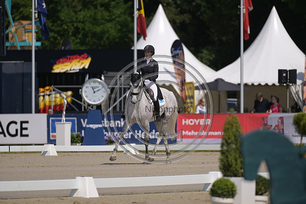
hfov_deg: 5.2
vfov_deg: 3.4
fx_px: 3401
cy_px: 102
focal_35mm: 400
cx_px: 153
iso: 100
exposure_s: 1/1250
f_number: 5
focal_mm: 400
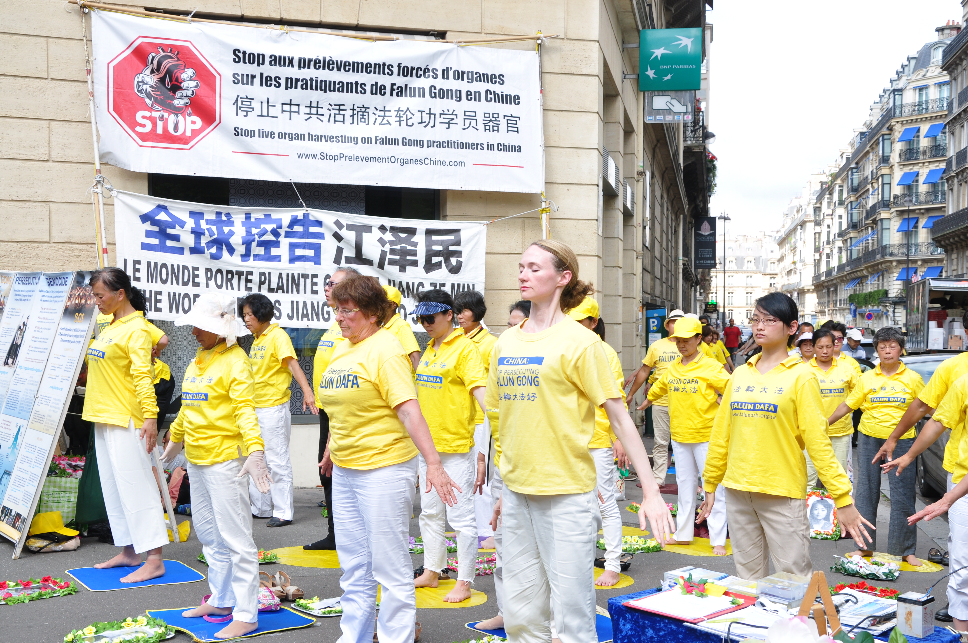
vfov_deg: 26.4
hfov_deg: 38.9
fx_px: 1370
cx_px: 484
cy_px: 322
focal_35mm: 51
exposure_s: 1/160
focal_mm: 34
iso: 200
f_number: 8
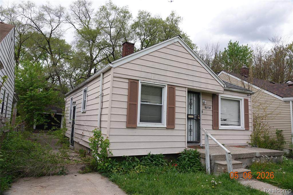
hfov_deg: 73.8
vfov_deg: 53.1
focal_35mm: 24
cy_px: 98
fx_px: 195
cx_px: 146
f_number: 4
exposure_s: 1/500
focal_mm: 8.8
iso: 100
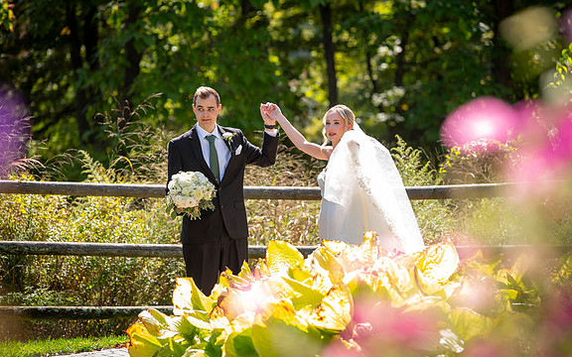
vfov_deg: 7.2
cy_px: 181
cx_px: 287
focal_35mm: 183
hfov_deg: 11.4
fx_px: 2853
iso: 50
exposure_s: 1/200
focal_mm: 175
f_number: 4
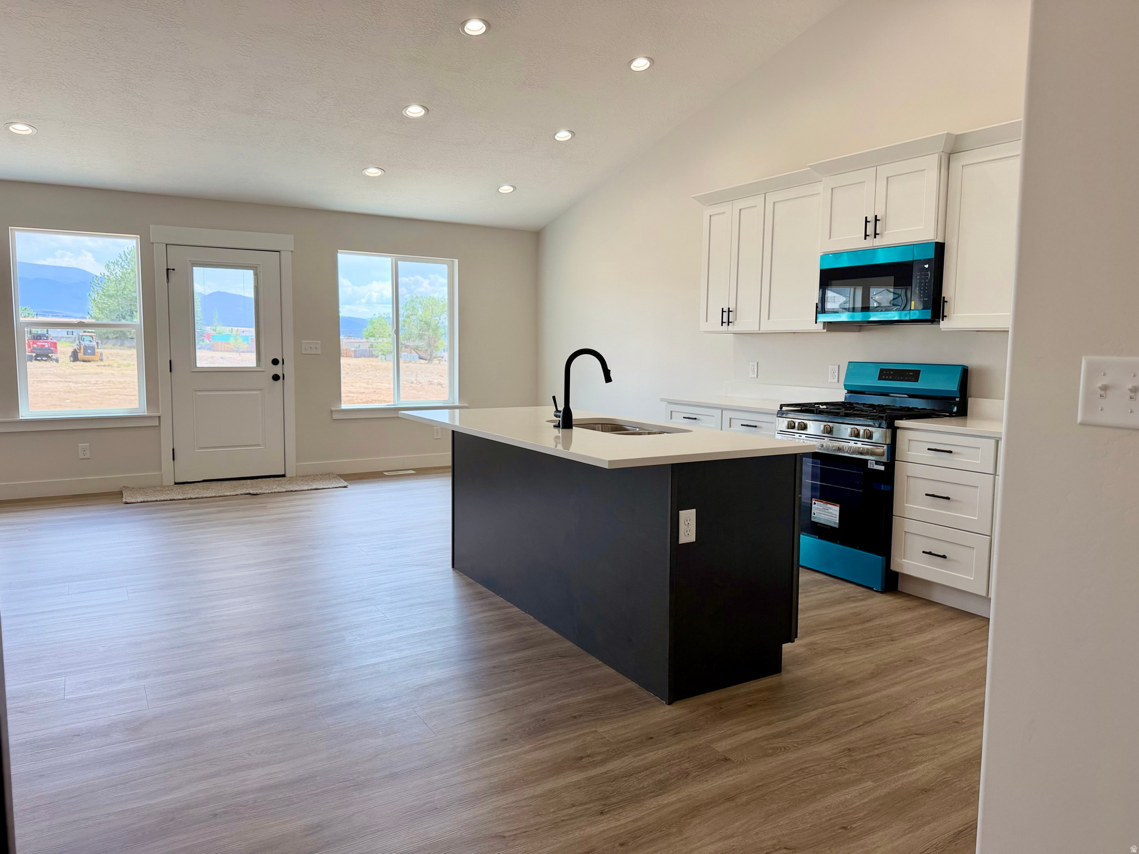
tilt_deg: -4.9
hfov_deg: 71.6
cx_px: 570
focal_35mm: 24
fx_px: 790
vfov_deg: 56.8
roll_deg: -0.2
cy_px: 427
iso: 100
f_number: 1.78
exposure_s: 1/399
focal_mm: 6.76
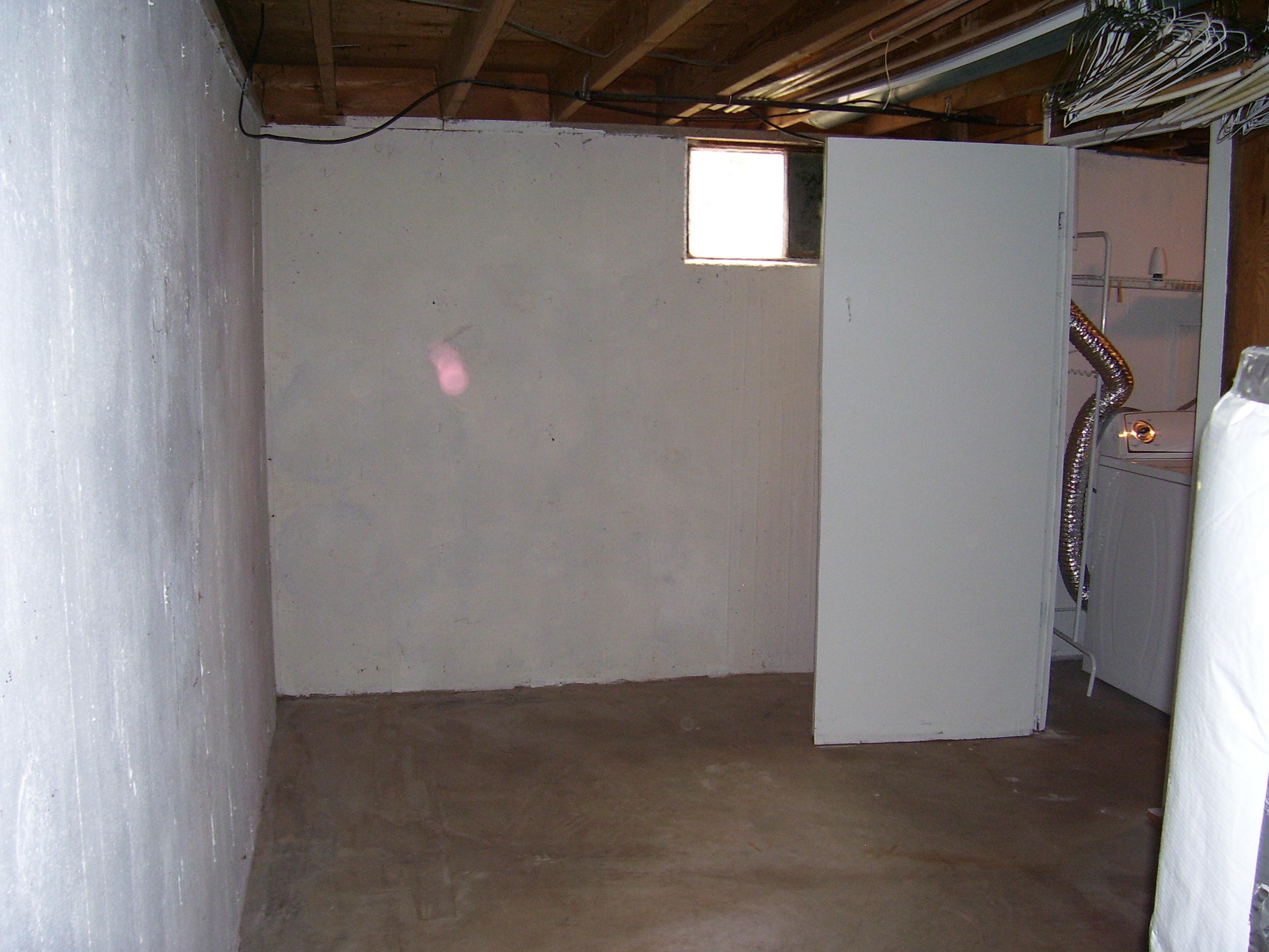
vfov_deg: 41.8
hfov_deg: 54.0
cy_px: 476
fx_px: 1246
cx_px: 634
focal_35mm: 34
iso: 125
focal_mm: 5.6
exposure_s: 1/60
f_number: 2.7
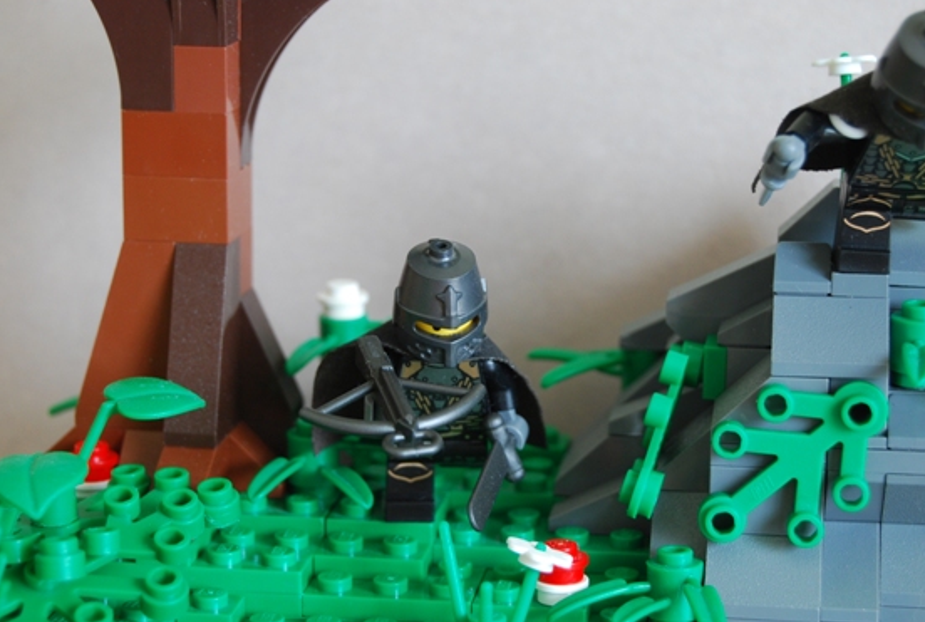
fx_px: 2462
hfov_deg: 21.3
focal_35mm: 96
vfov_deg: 14.4
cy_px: 325
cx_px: 456
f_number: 5.6
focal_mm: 55
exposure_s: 1/6
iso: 400
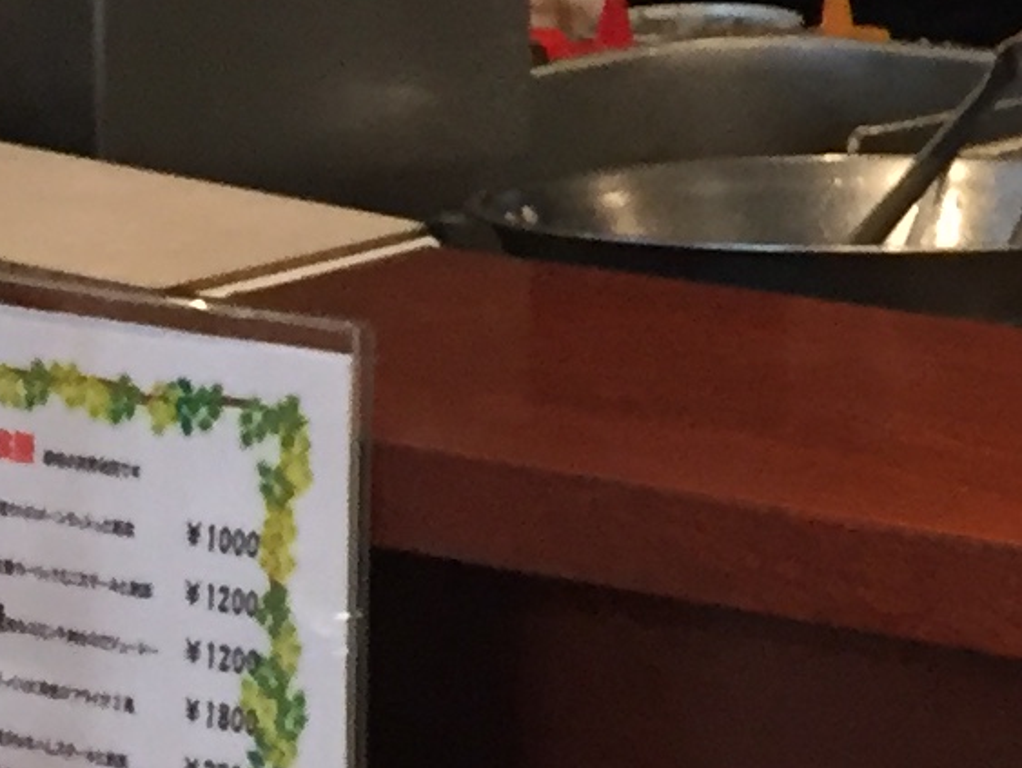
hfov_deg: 10.0
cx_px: 2592
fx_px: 4963
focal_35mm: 168
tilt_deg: -4.2
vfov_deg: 8.6
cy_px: -434
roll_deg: -1.4
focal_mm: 4.15
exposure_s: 1/30
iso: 125
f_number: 2.2
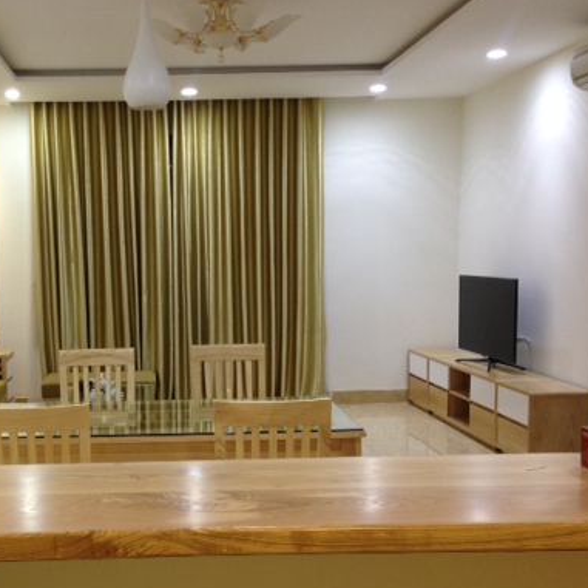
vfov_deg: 34.5
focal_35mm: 49
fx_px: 942
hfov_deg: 34.2
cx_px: 177
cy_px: 364
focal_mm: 4.12
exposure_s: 1/20
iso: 125
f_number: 2.4
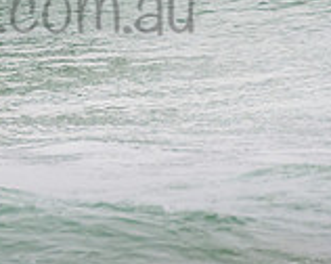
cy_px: -94
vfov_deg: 0.7
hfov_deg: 0.9
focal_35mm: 2112
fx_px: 20664
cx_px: -165
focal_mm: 500
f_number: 5.6
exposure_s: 1/1000
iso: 900
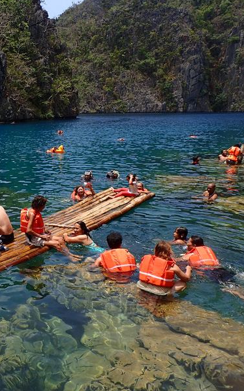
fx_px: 383
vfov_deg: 54.0
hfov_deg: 32.1
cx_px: -8
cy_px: 194
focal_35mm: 36
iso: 100
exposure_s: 1/200
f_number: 8
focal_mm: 4.5
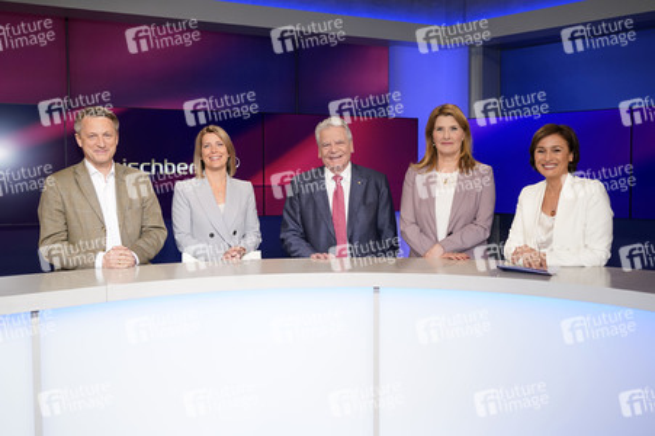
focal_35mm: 33
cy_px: 218
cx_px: 328
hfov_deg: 57.3
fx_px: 600
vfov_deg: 39.9
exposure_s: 1/160
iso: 2000
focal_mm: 33
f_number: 5
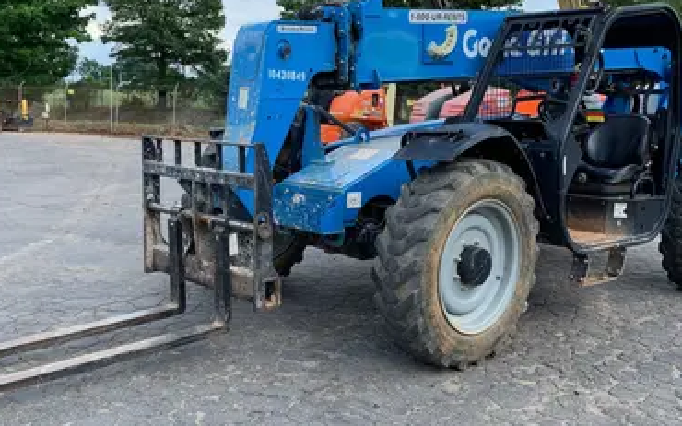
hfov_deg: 48.1
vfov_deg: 31.2
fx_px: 762
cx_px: 304
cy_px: 220
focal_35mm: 41
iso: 25
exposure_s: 1/552
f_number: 1.8
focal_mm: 4.25
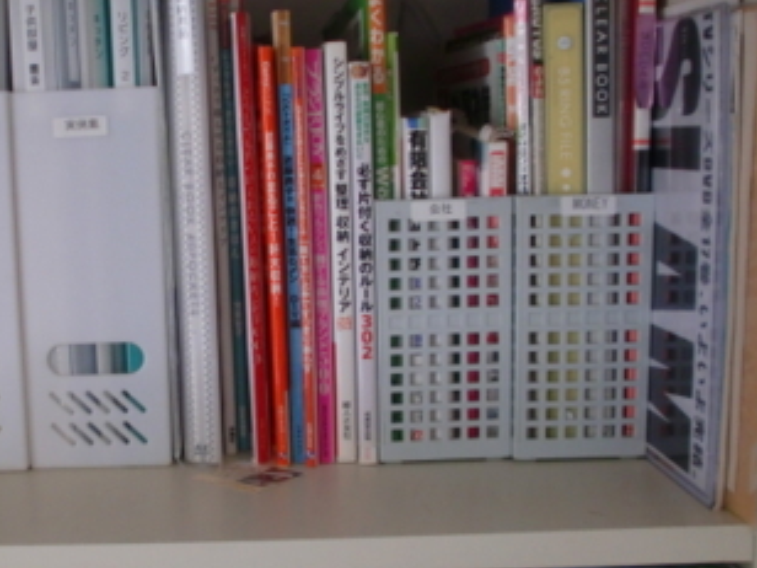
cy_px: 285
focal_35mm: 53
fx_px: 1159
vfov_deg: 27.5
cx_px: 184
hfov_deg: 35.3
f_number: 2.8
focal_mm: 5.58
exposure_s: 1/60
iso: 200
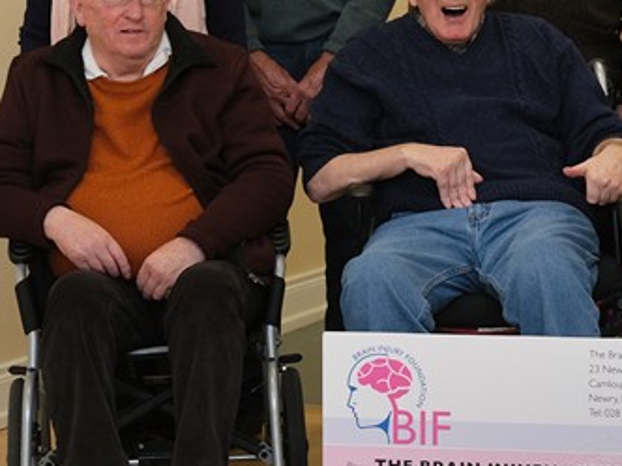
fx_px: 2480
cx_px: 592
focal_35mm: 138
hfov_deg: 14.1
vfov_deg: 10.7
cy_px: 163
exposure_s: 1/250
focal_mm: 35
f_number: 3.2
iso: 800
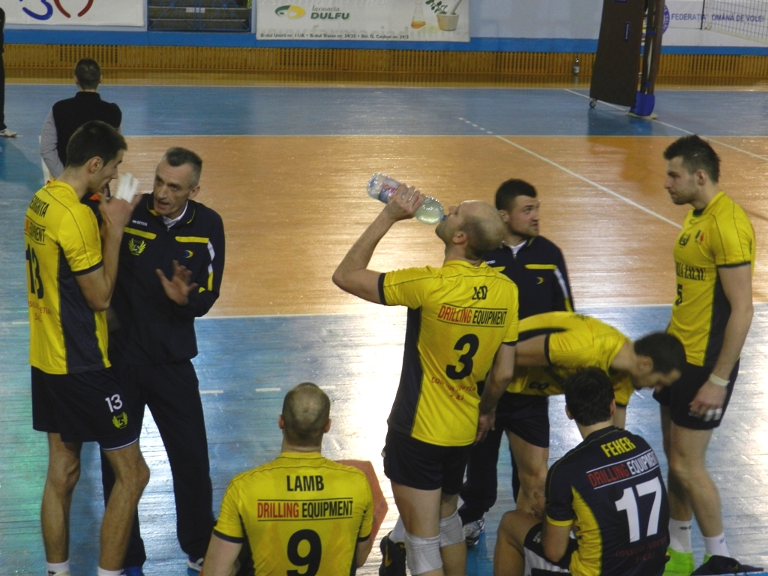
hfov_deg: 28.6
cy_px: 288
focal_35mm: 68
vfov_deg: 21.6
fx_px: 1509
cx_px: 384
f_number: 4.7
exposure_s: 1/30
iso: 180
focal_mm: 12.1
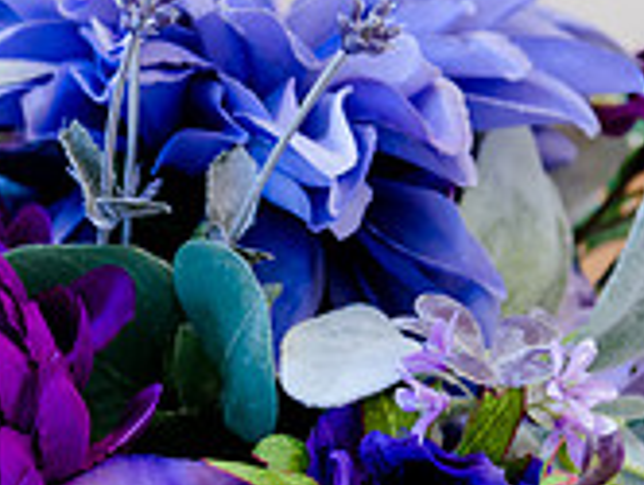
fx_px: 6968
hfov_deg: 5.3
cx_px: 132
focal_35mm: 374
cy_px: 454
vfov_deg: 4.0
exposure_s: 1/125
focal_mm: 105
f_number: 4.5
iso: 1000
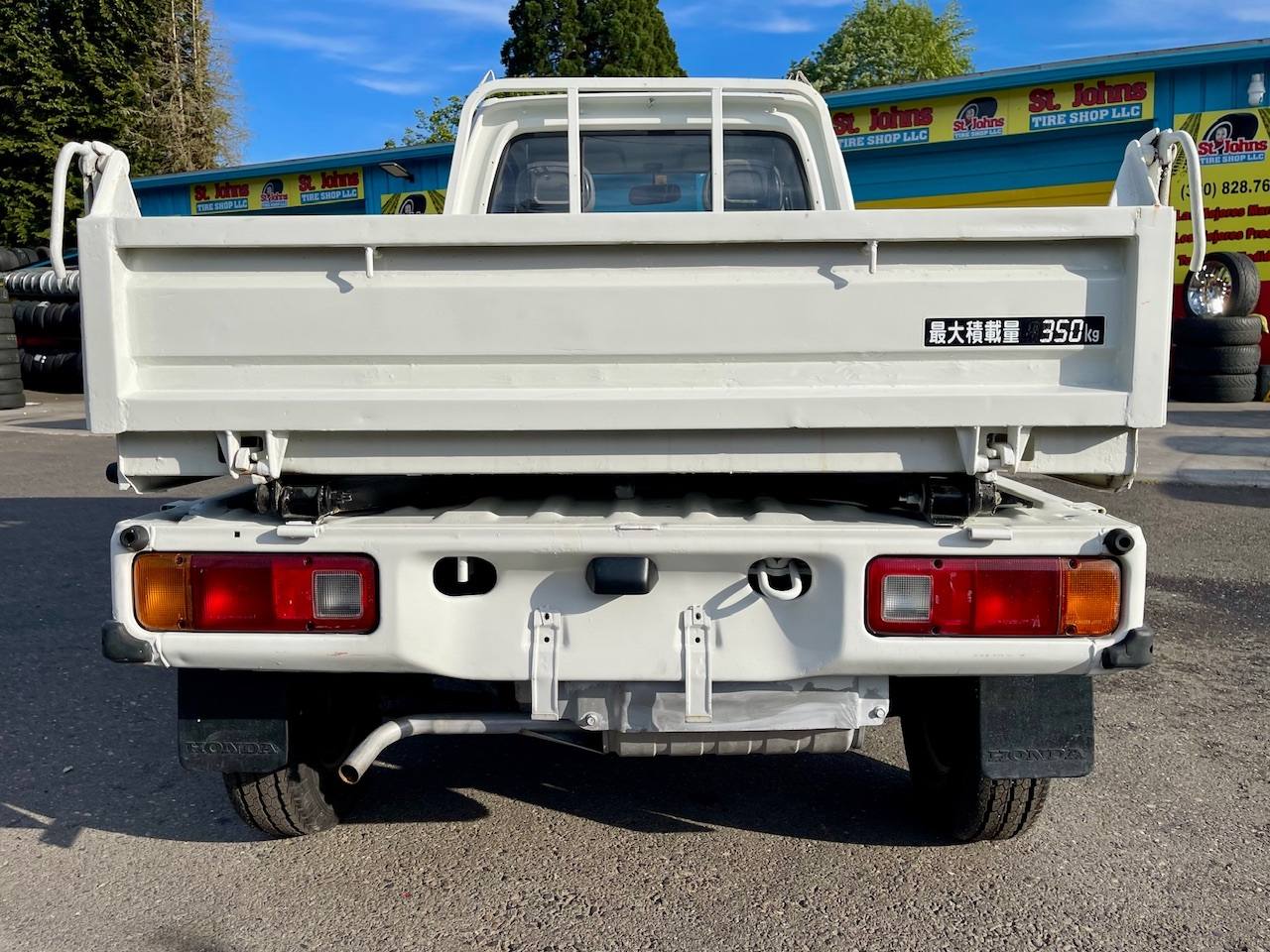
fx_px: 917
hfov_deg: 69.4
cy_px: 476
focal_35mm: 25
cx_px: 635
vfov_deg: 54.9
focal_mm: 5.1
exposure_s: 1/4525
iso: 32
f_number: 1.6
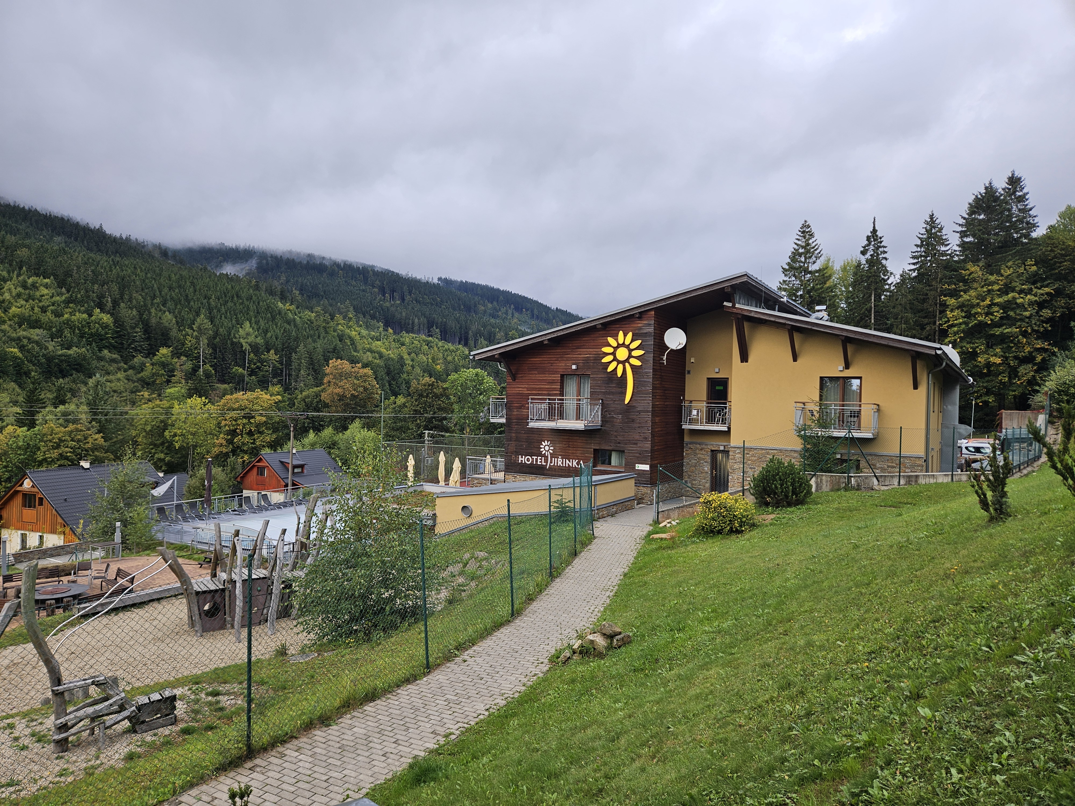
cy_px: 403
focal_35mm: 23
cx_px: 538
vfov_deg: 58.9
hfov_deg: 73.9
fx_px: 714
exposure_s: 1/128
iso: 25
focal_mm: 5.4
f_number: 1.8
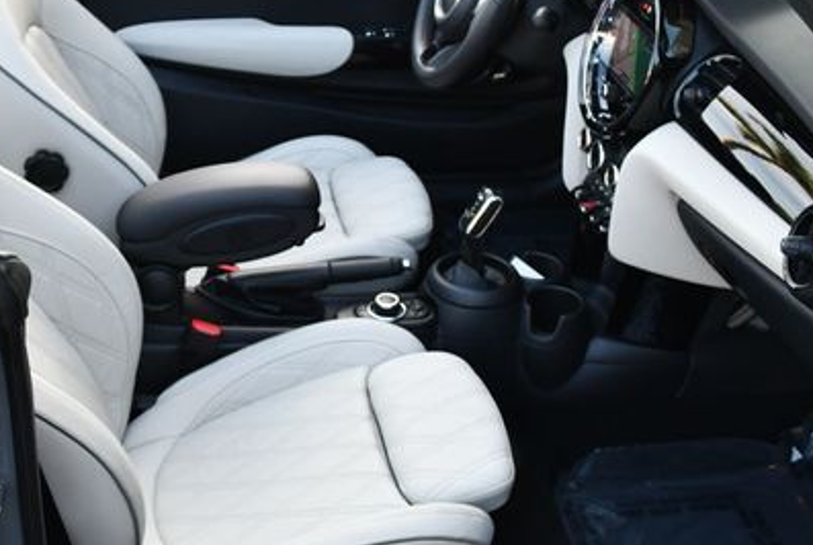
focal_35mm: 58
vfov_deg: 23.4
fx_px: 1312
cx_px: 209
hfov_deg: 33.8
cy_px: 213
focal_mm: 18
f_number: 4
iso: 400
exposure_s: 1/250
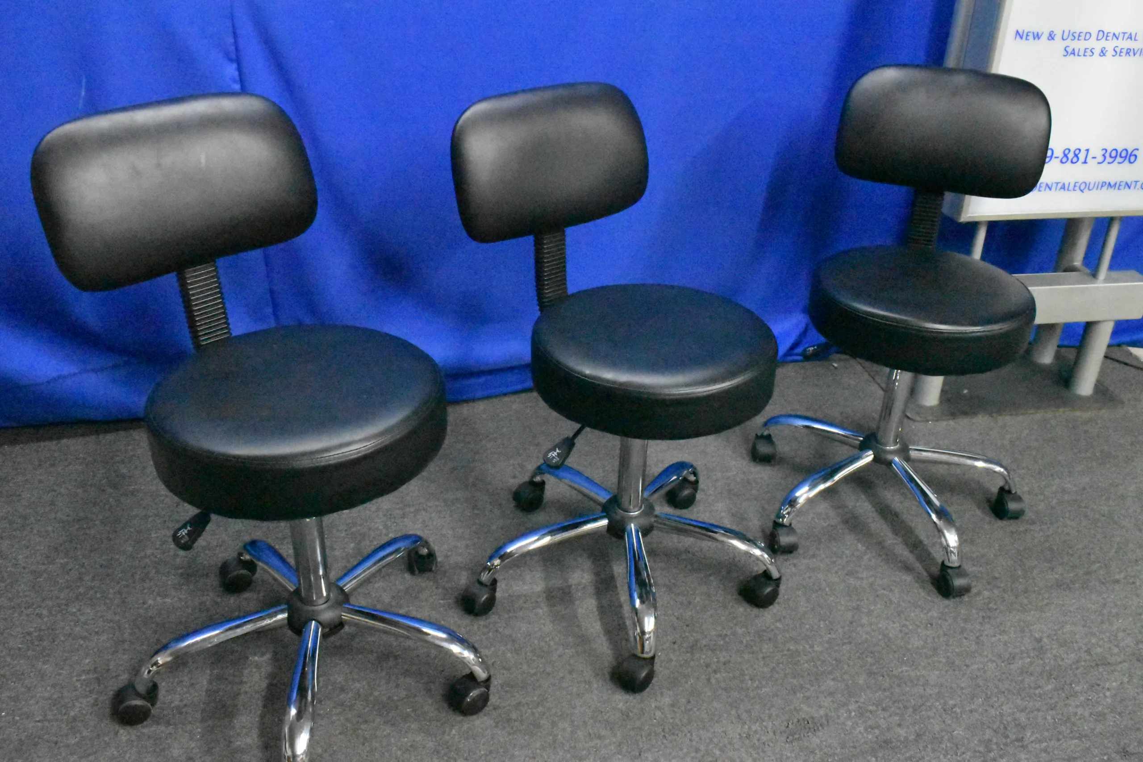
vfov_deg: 41.7
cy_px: 381
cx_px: 572
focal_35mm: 32
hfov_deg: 59.5
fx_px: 1000
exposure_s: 1/320
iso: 25600
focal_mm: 21
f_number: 8
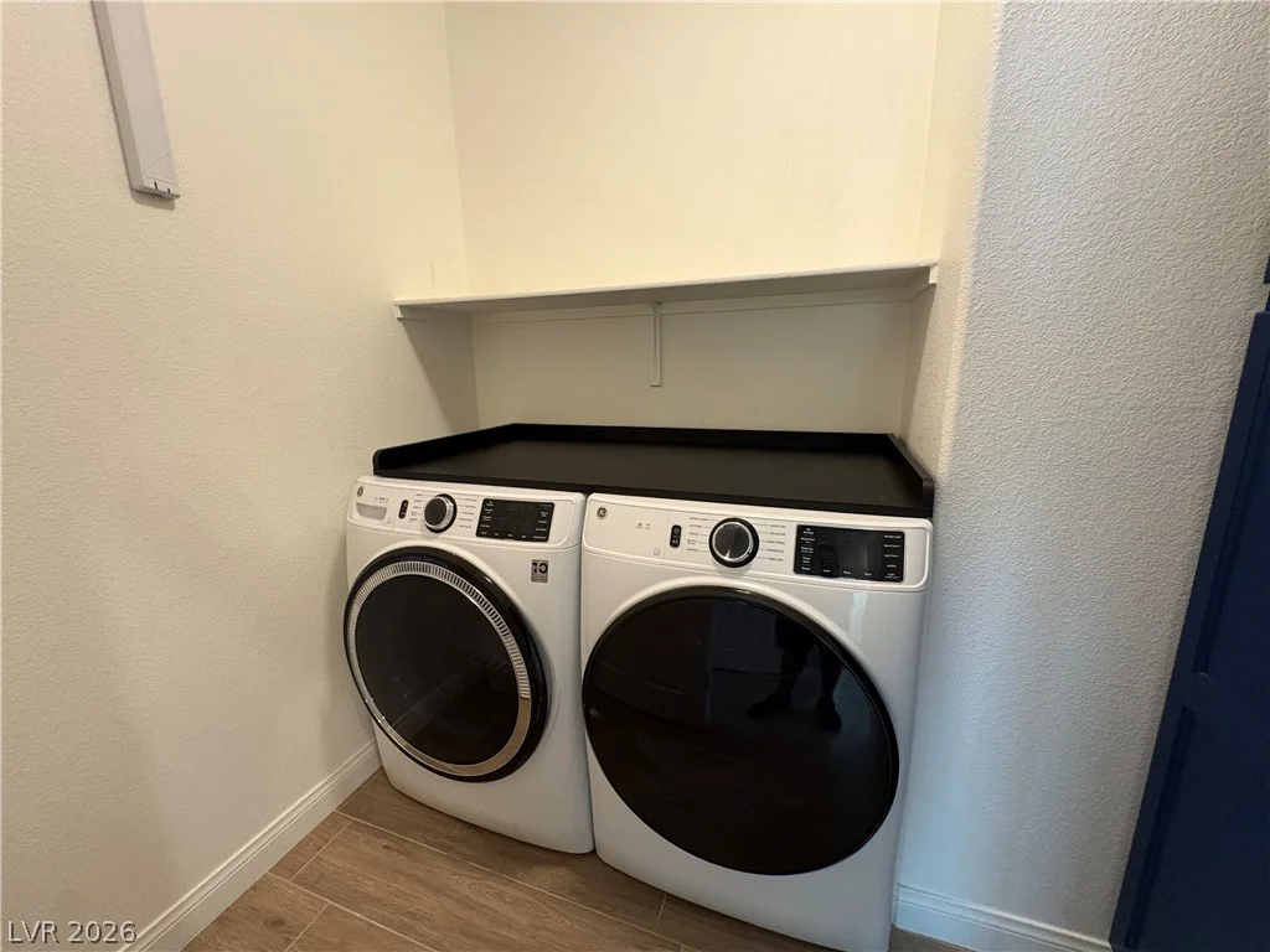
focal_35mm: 14
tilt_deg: -11.8
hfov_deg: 102.1
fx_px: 514
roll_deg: +1.1
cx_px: 635
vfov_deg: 85.7
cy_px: 476
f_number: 2.2
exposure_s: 1/60
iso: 500
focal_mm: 2.22
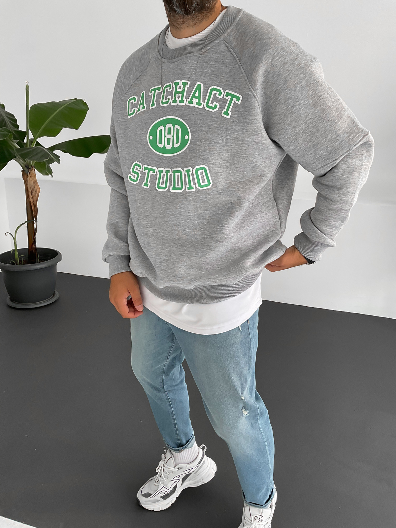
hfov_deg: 48.2
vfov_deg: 61.7
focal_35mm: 29
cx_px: 198
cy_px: 264
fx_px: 442
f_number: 1.8
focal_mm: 3
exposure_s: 1/120
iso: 50
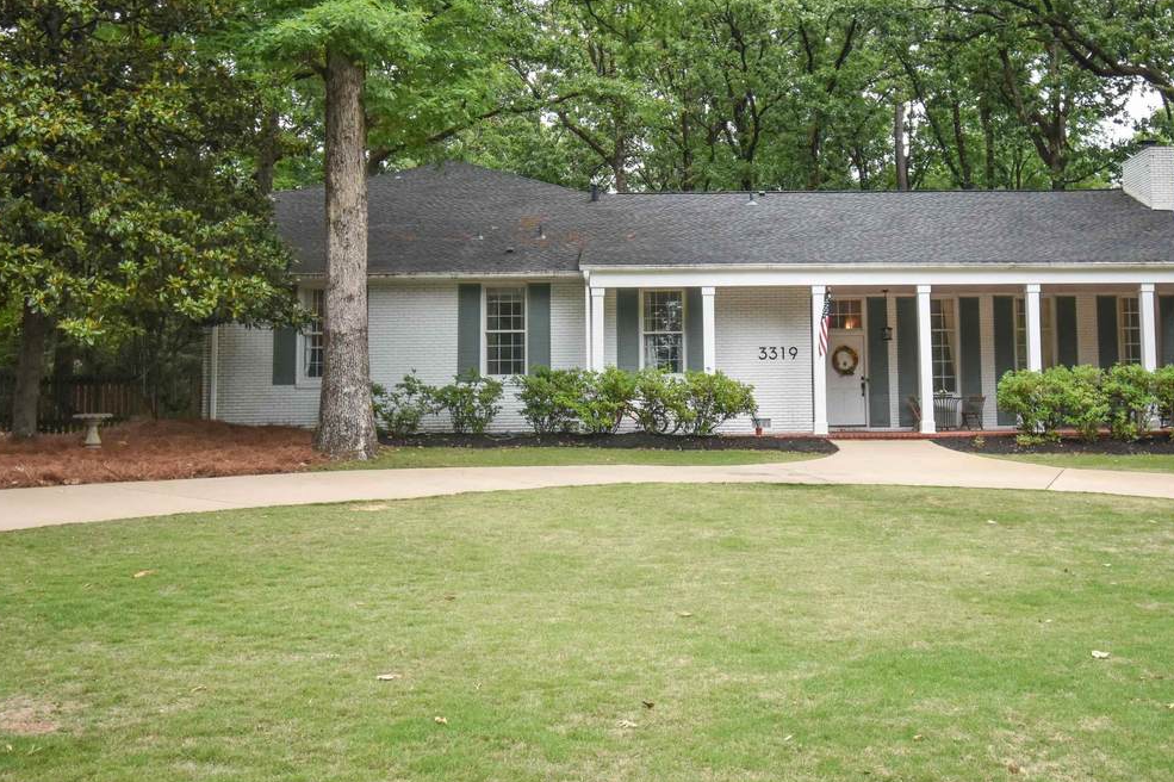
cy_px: 311
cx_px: 692
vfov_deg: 34.1
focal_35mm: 39
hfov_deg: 49.3
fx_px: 1271
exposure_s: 1/500
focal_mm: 20
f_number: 5.6
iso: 800
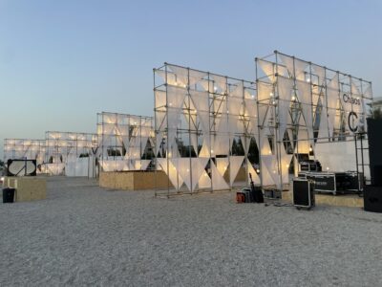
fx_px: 287
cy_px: 144
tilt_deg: +5.8
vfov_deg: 53.1
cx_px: 191
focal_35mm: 26
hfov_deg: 67.3
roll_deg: +1.7
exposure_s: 1/121
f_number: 1.6
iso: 100
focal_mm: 4.2
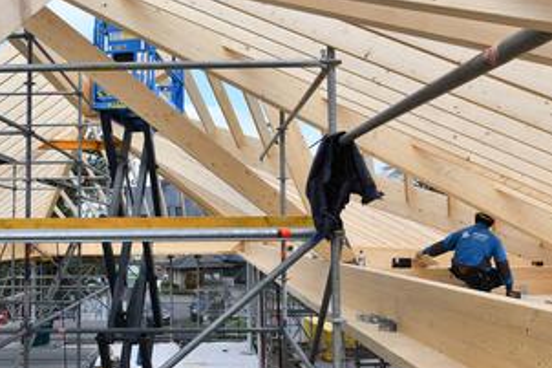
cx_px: 202
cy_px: 184
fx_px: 628
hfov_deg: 46.9
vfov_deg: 32.6
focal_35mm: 41
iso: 100
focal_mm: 22
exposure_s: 1/100
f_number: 11
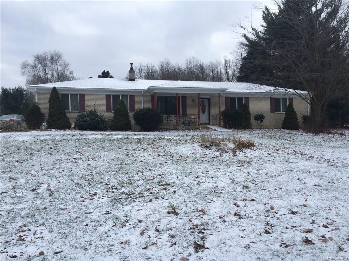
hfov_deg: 61.7
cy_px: 130
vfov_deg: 48.2
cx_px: 174
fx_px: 292
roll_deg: +1.5
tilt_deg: +2.2
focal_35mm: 29
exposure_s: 1/873
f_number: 2.2
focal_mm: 4.15
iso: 32
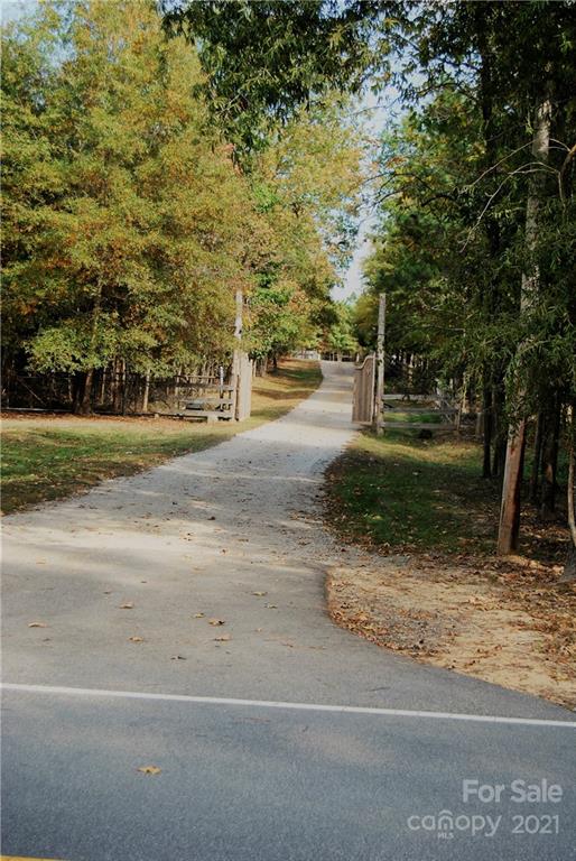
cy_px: 430
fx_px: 1436
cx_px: 288
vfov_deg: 33.4
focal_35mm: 60
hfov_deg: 22.7
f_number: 5.6
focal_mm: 40
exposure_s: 1/125
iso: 100
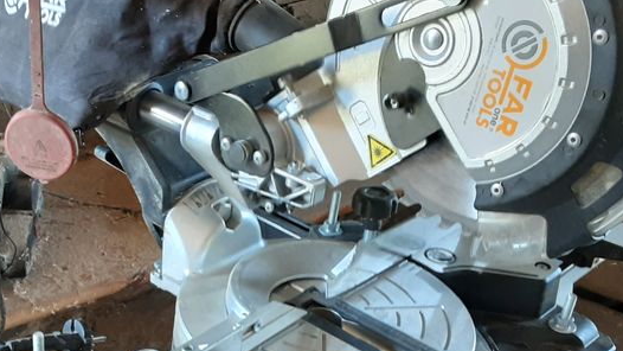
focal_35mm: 58
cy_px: 320
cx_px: 197
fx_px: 958
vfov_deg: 20.3
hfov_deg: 35.6
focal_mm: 2.9
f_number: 1.9
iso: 160
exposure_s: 1/33
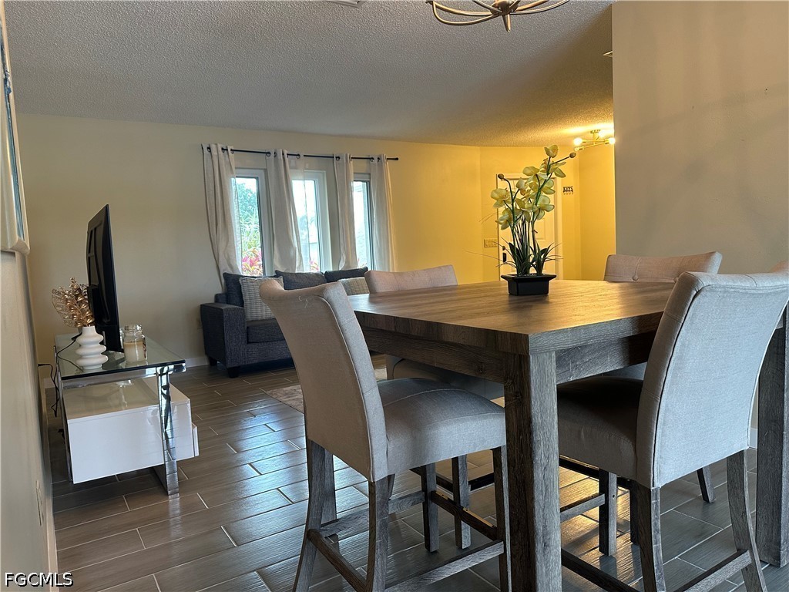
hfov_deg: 71.6
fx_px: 547
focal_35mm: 24
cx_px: 394
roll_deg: +2.6
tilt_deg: -5.5
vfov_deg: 56.8
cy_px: 296
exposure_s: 1/120
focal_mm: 6.86
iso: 200
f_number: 1.78
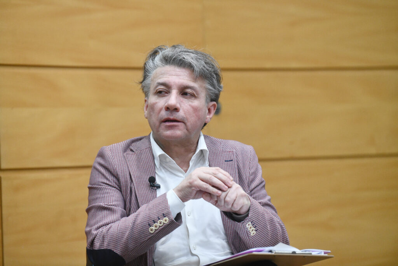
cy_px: 133
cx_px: 199
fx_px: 2211
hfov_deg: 10.3
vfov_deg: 6.9
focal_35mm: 200
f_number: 4
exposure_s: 1/200
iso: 2500
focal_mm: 200
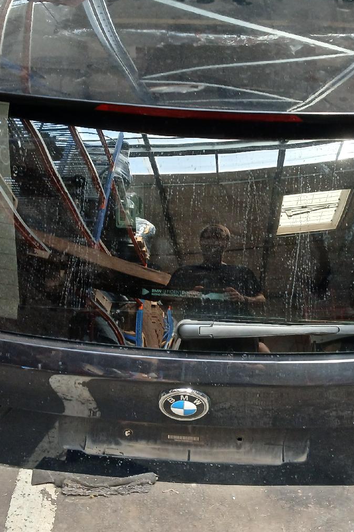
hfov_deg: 26.9
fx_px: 737
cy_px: 290
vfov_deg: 39.6
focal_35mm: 50
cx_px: 212
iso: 200
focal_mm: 3.98
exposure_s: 1/50.3
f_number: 1.8
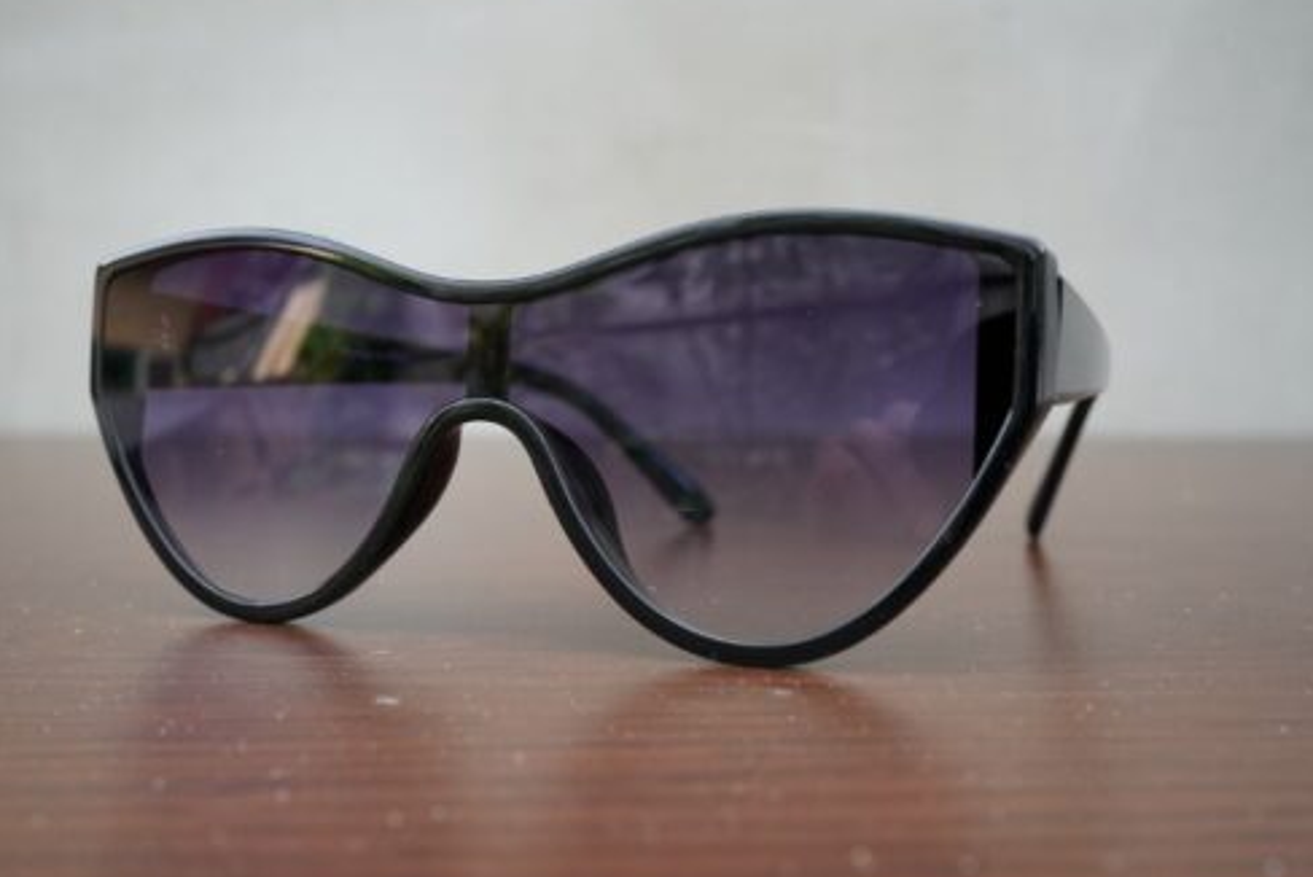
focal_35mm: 43
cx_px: 581
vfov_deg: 31.2
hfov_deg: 45.3
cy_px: 500
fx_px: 1569
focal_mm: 35
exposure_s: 1/250
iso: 2000
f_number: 8
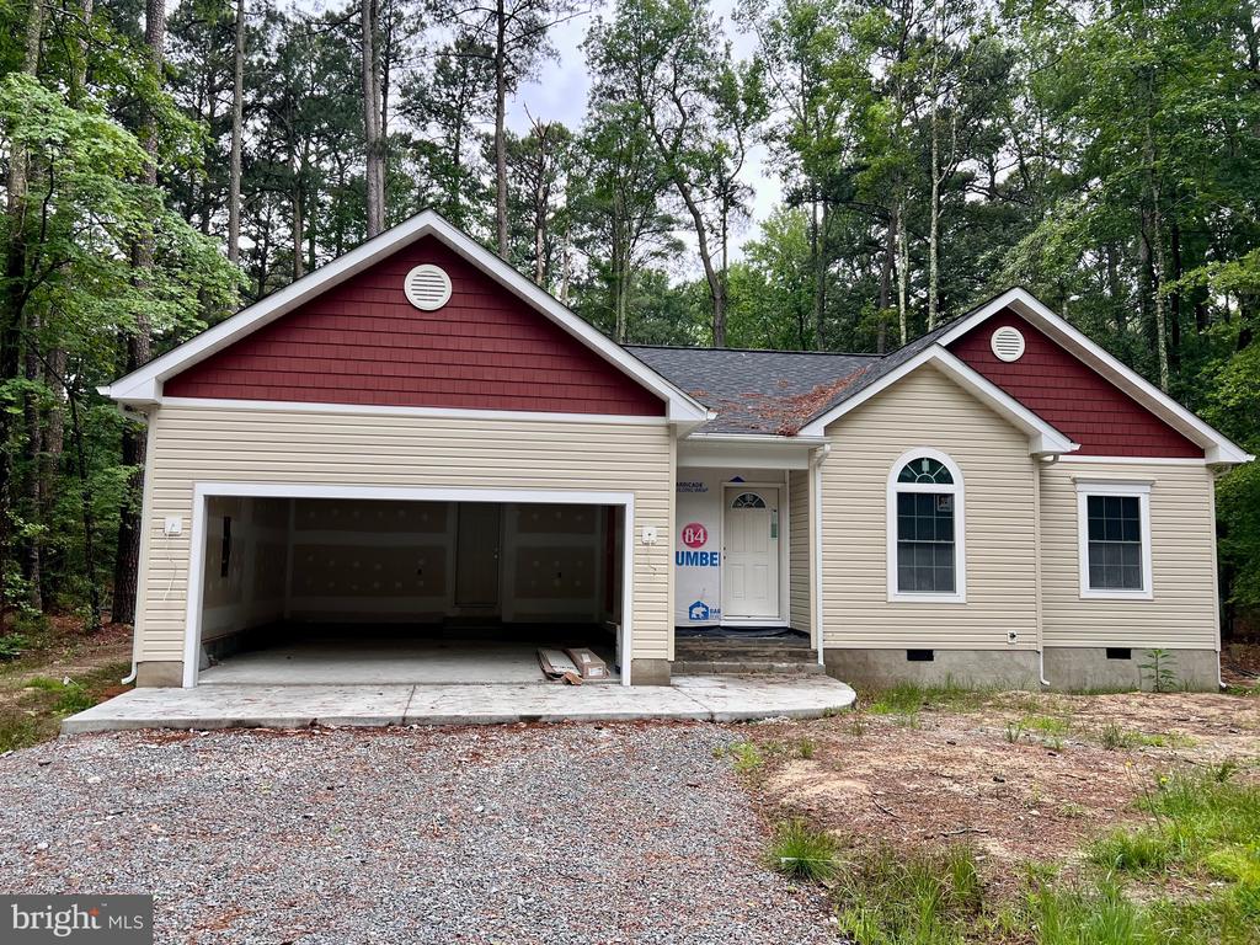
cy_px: 472
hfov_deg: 67.3
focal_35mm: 26
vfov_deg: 53.1
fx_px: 946
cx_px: 630
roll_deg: -0.7
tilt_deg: +5.7
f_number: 1.5
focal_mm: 5.7
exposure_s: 1/924
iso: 50
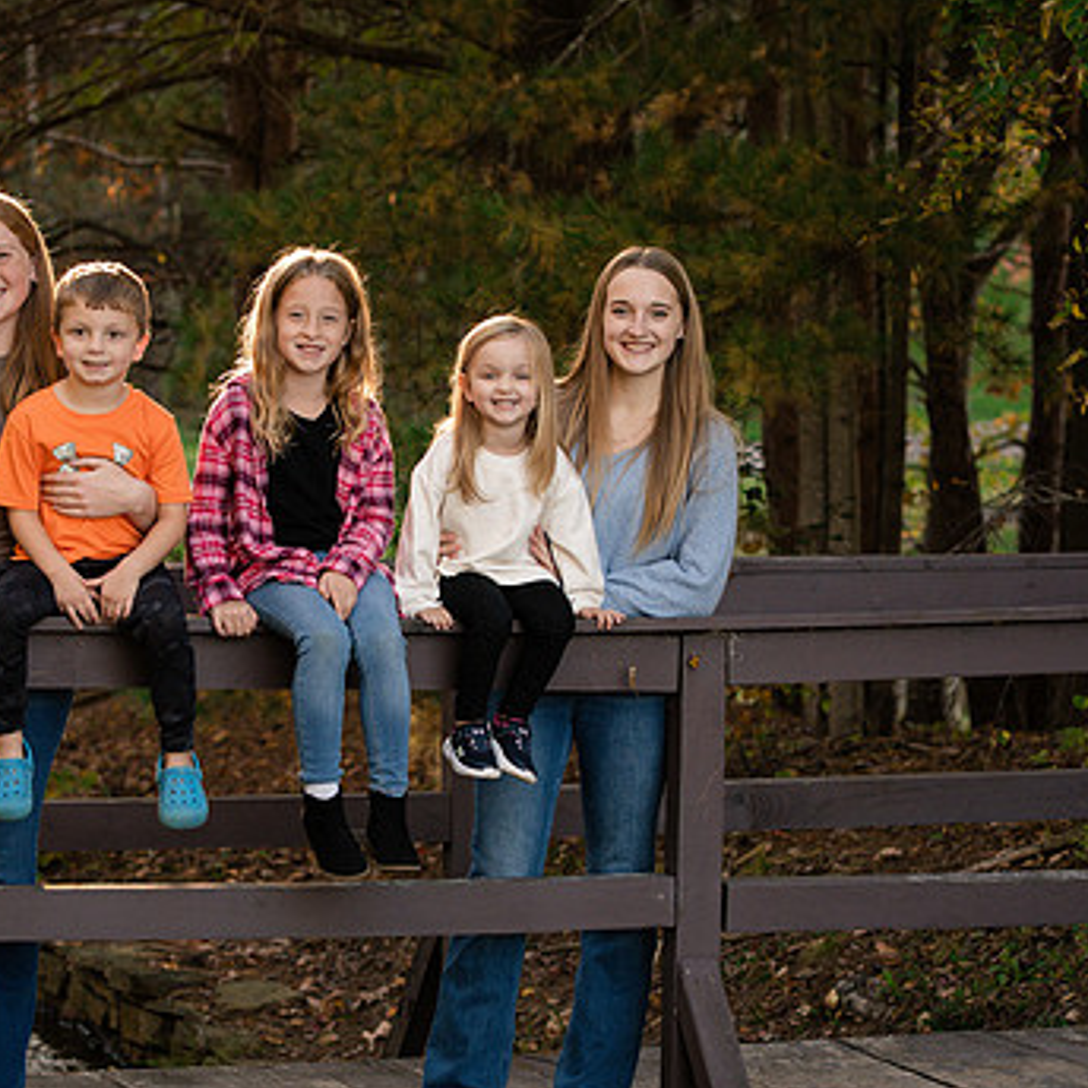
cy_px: 667
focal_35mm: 163
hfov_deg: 10.7
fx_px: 5796
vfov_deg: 10.7
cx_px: 391
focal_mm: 85
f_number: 4
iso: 400
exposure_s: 1/320
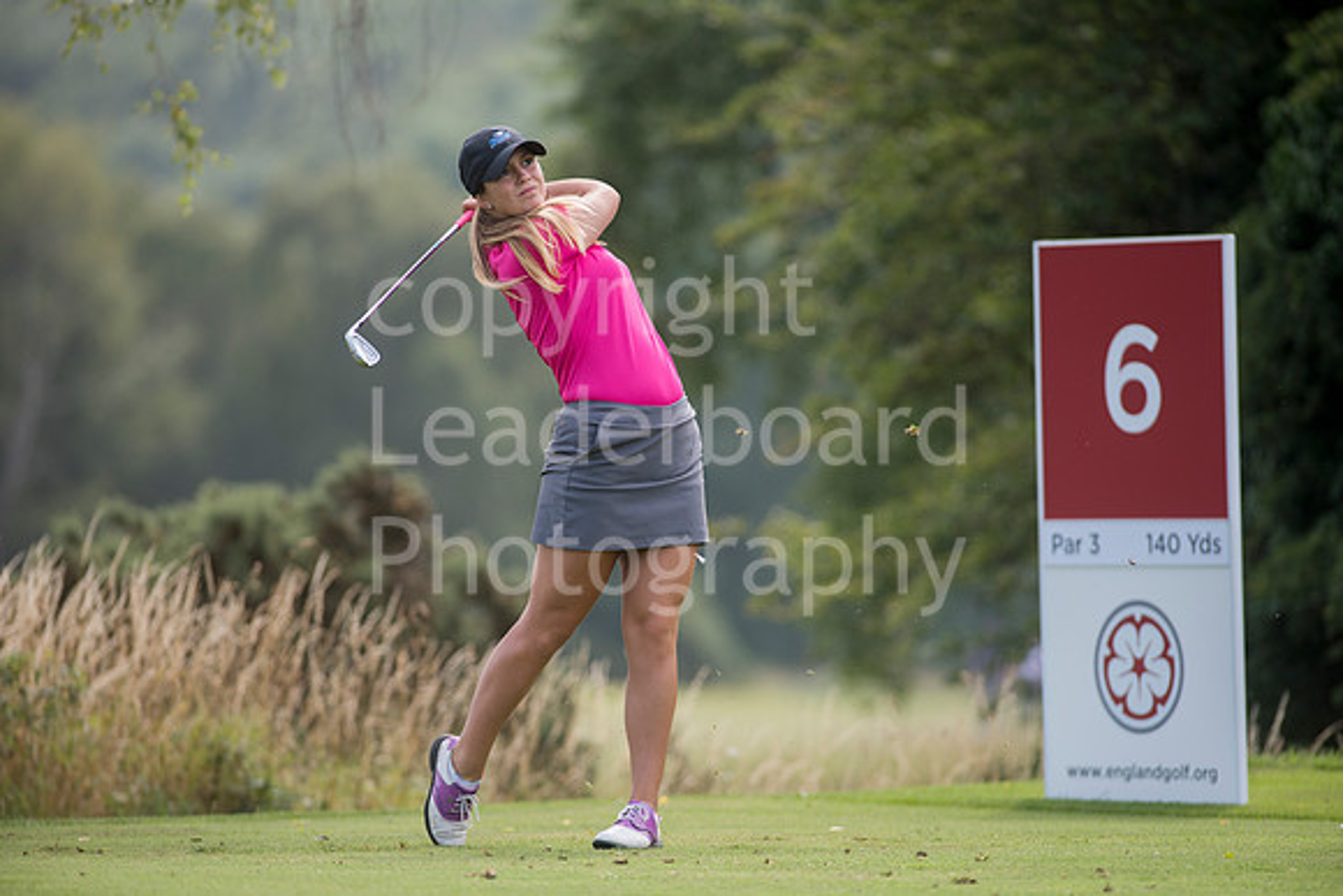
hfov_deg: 6.9
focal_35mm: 300
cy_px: 448
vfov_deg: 4.6
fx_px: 11194
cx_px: 672
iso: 400
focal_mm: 300
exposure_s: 1/2000
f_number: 4
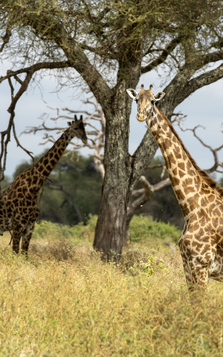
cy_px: 178
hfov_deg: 3.1
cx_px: 104
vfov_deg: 4.9
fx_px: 4172
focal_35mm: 429
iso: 320
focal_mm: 420
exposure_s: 1/500
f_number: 9
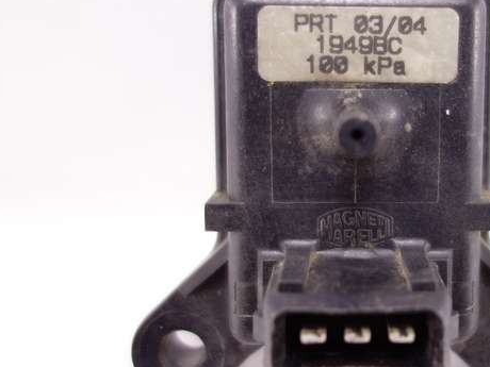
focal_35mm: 48
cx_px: 363
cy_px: 132
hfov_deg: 38.7
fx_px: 679
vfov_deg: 30.1
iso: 125
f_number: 1.8
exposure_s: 1/60
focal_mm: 10.4
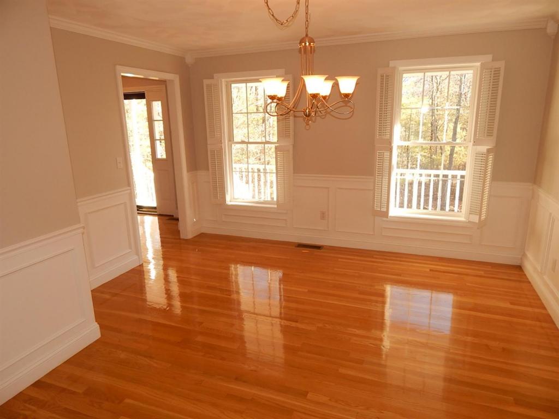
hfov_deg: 76.4
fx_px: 355
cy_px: 210
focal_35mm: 22
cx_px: 280
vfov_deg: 61.1
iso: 125
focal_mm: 4
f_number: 3
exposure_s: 1/80
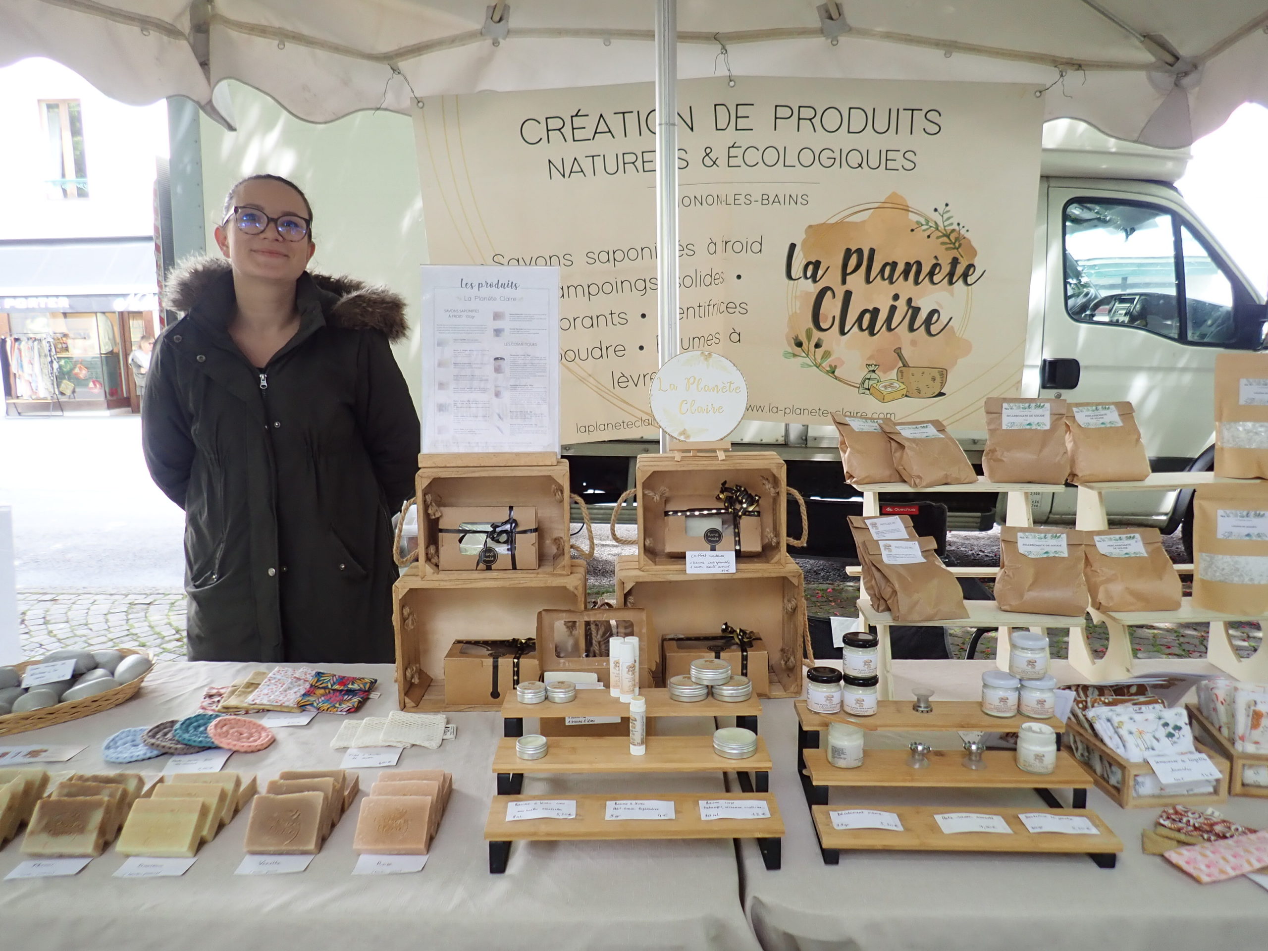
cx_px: 634
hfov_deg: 69.4
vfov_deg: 54.9
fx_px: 916
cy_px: 476
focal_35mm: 25
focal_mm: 4.5
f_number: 2
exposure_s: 1/100
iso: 100
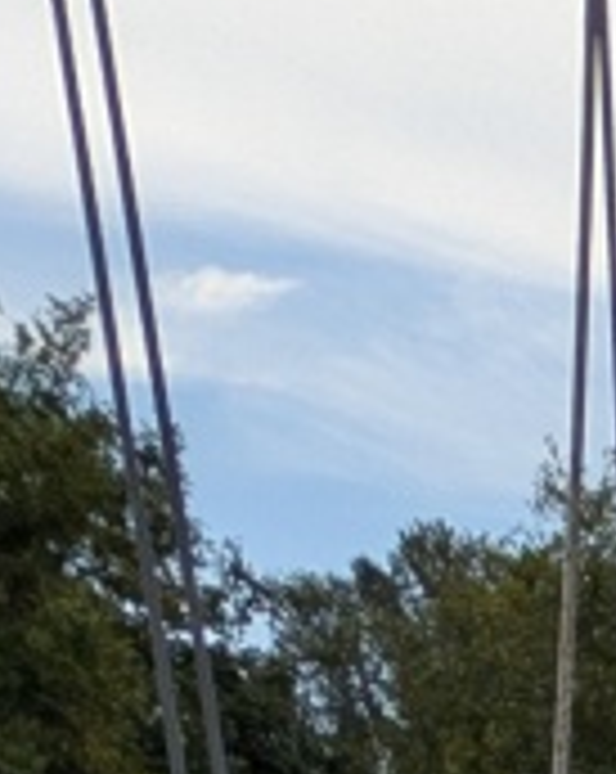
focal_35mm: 109
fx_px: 2491
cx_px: 1920
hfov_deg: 10.0
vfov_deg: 11.0
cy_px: 2358
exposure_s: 1/3268
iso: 51
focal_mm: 2.02
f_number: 1.7
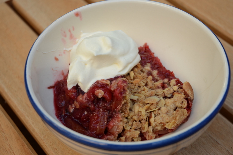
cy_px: 80
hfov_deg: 31.4
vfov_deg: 21.2
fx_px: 414
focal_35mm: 64
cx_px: 123
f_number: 4.5
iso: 200
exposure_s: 1/80
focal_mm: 40
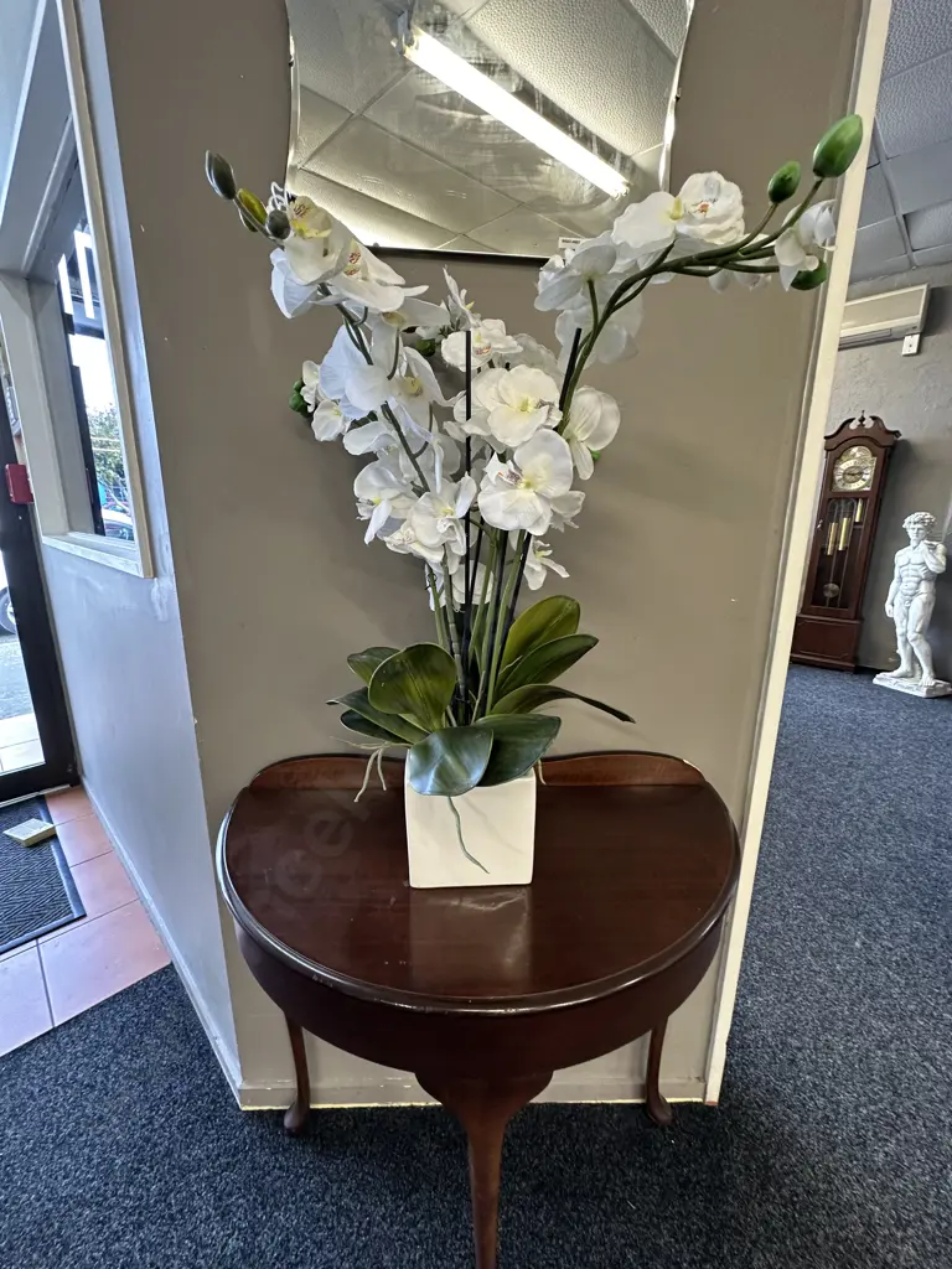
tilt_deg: -13.7
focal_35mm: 14
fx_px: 513
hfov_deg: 85.7
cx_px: 476
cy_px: 634
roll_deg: -0.3
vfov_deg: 102.1
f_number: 2.2
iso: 160
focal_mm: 2.22
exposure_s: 1/50
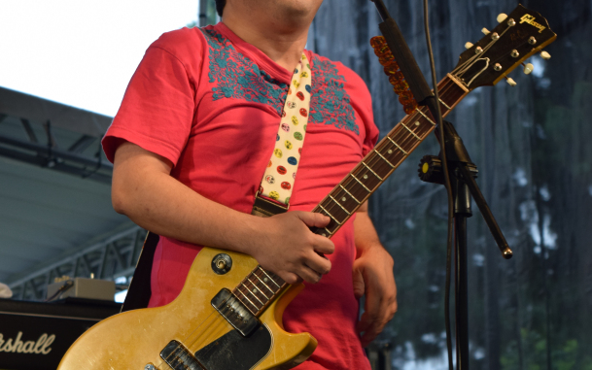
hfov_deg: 16.5
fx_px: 2046
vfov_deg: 10.3
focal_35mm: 127
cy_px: 214
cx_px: 296
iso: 400
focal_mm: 55
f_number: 5.6
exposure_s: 1/100
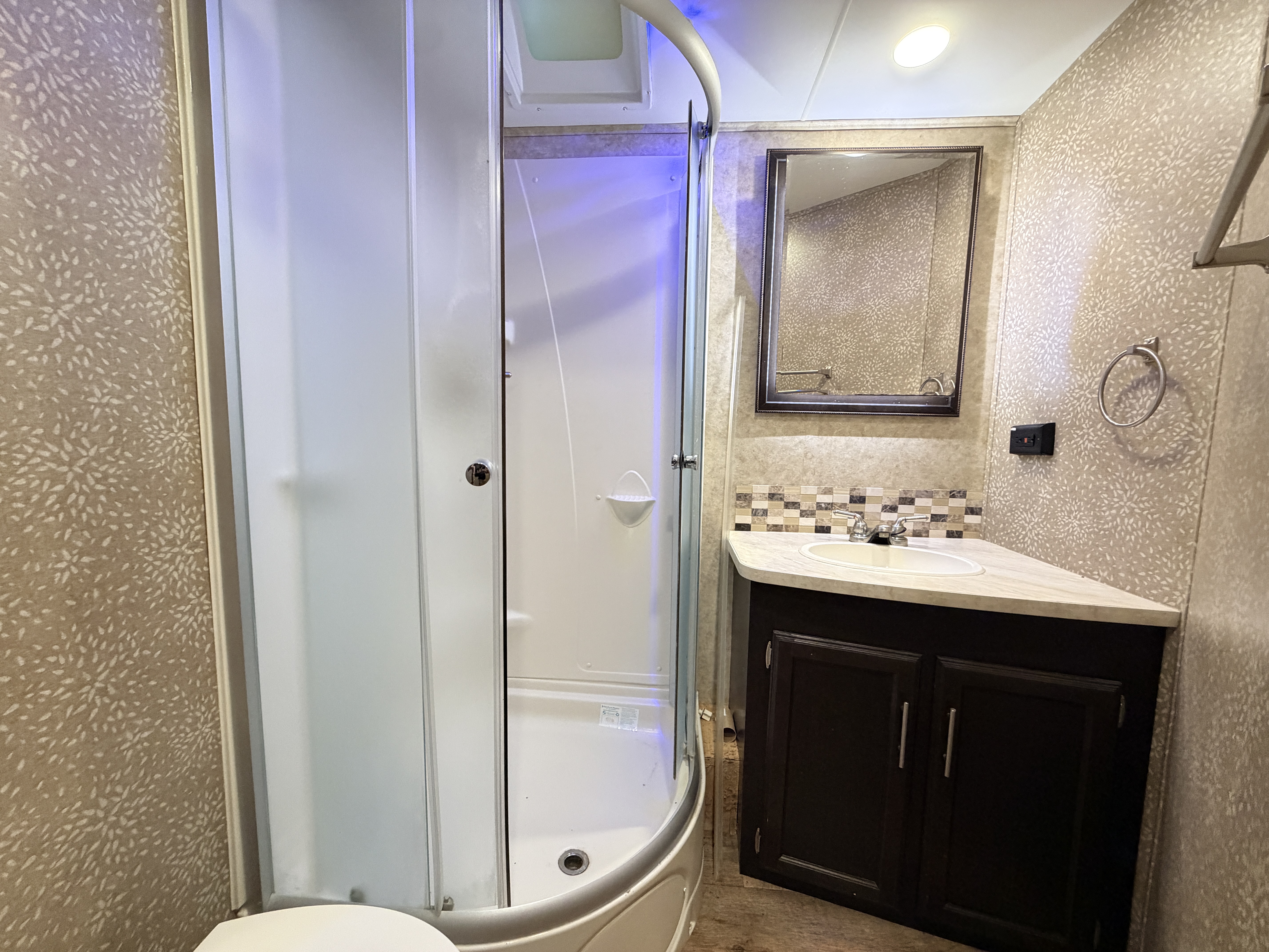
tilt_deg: -6.8
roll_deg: -0.8
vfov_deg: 85.7
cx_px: 634
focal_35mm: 14
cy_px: 476
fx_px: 513
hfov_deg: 102.1
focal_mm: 2.22
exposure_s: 1/60
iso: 400
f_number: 2.2
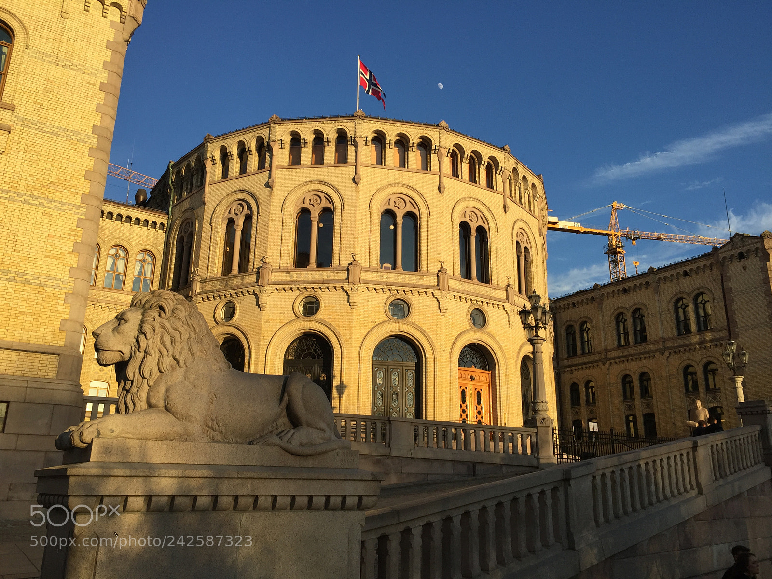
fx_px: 647
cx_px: 386
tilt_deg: +15.8
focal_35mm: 29
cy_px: 290
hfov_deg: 61.7
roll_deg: -2.2
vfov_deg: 48.2
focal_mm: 4.15
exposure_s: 1/1199
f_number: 2.2
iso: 32
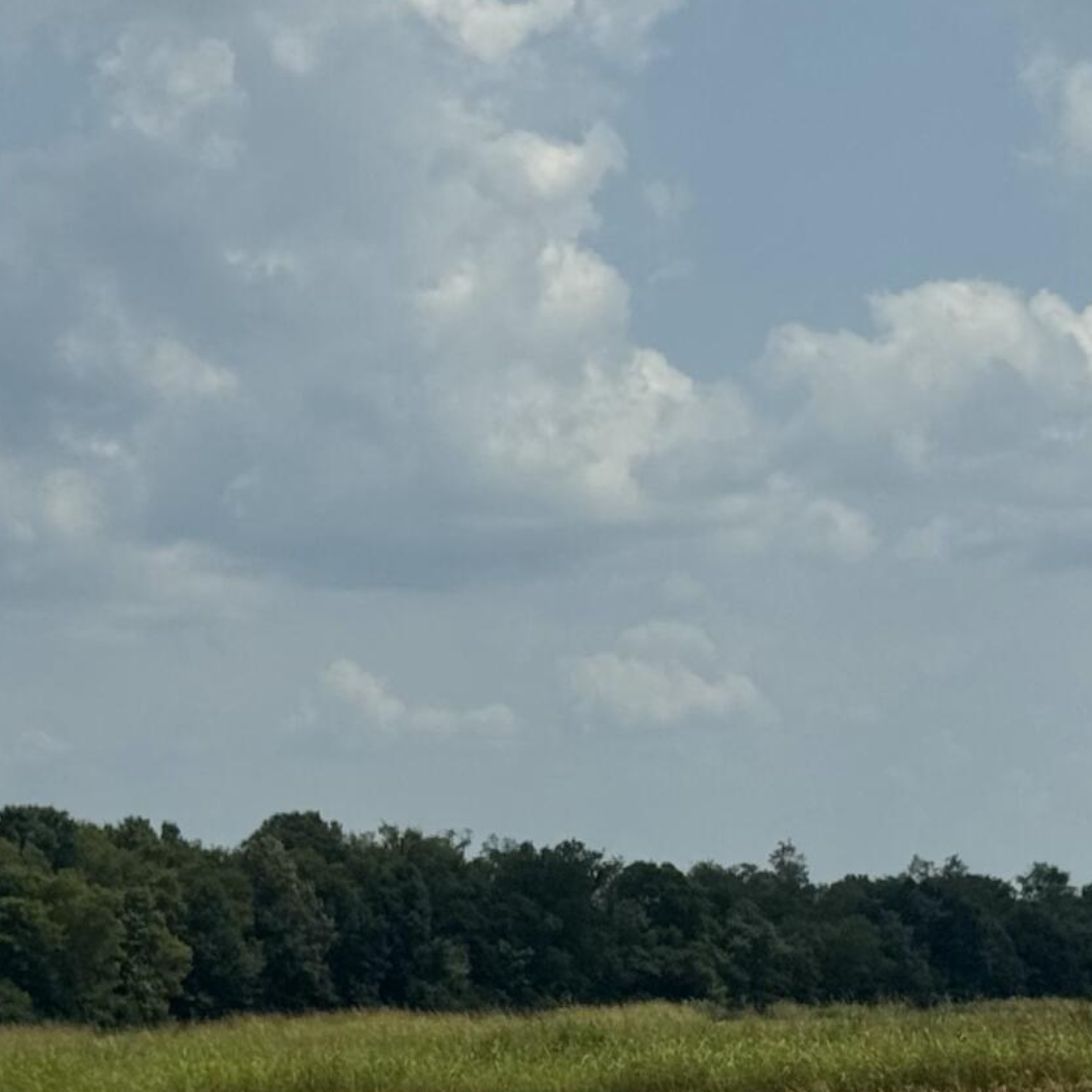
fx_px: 5425
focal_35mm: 152
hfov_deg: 11.5
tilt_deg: -0.2
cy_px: 929
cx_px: 737
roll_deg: +1.6
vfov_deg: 11.4
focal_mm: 6.76
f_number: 1.78
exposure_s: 1/9009
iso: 64
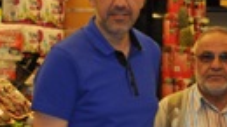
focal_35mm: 119
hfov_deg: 17.8
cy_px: 87
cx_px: 201
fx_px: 716
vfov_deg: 10.2
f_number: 3.8
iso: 280
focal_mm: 22
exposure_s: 1/200
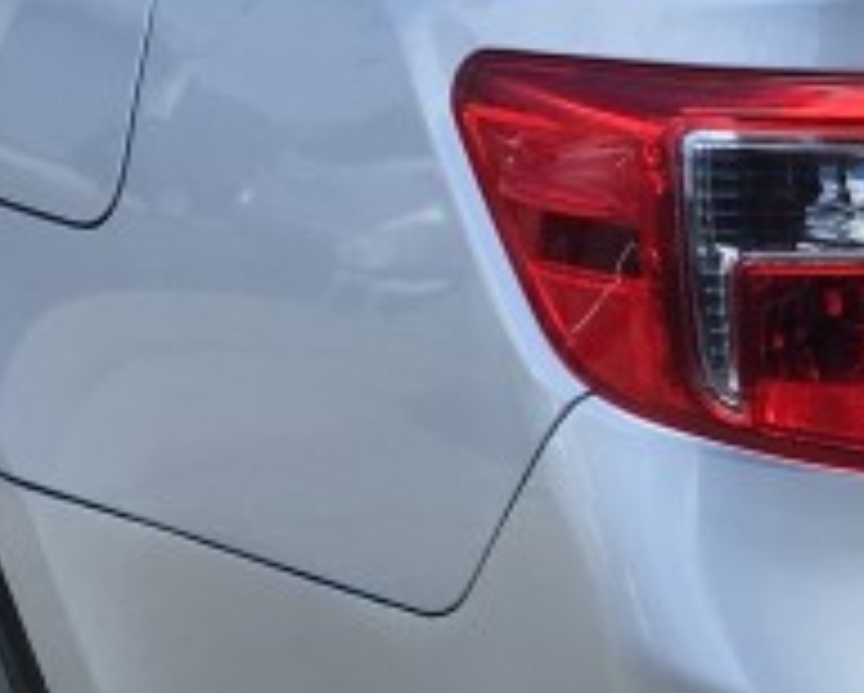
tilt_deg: -15.3
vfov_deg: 10.2
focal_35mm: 151
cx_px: 927
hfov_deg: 12.6
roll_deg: +1.7
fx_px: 3865
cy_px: 274
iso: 25
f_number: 2.2
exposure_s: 1/686
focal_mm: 4.15
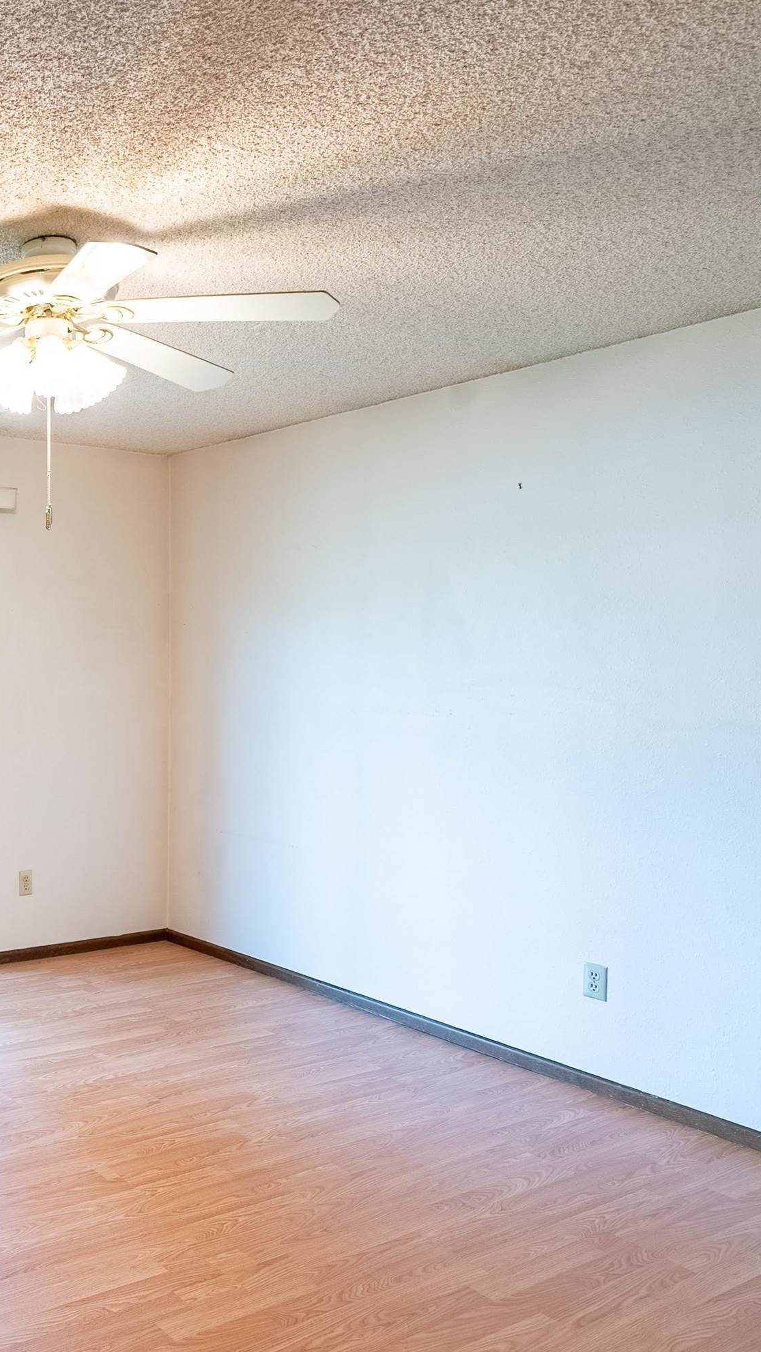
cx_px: -166
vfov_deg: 71.9
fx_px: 932
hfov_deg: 34.7
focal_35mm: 26
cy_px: 675
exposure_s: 1/125
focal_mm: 16
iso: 400
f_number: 8
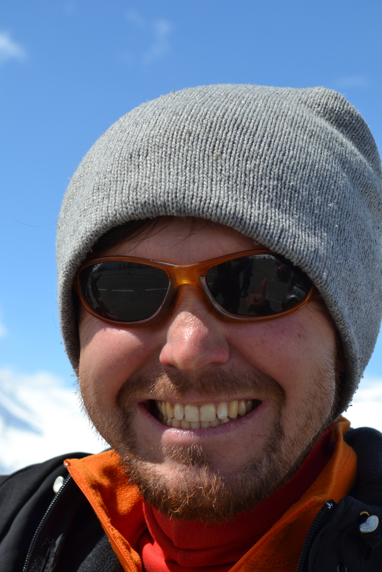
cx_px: 191
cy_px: 286
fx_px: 1313
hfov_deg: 16.6
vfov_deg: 24.6
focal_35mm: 82
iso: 100
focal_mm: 55
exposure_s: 1/250
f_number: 8
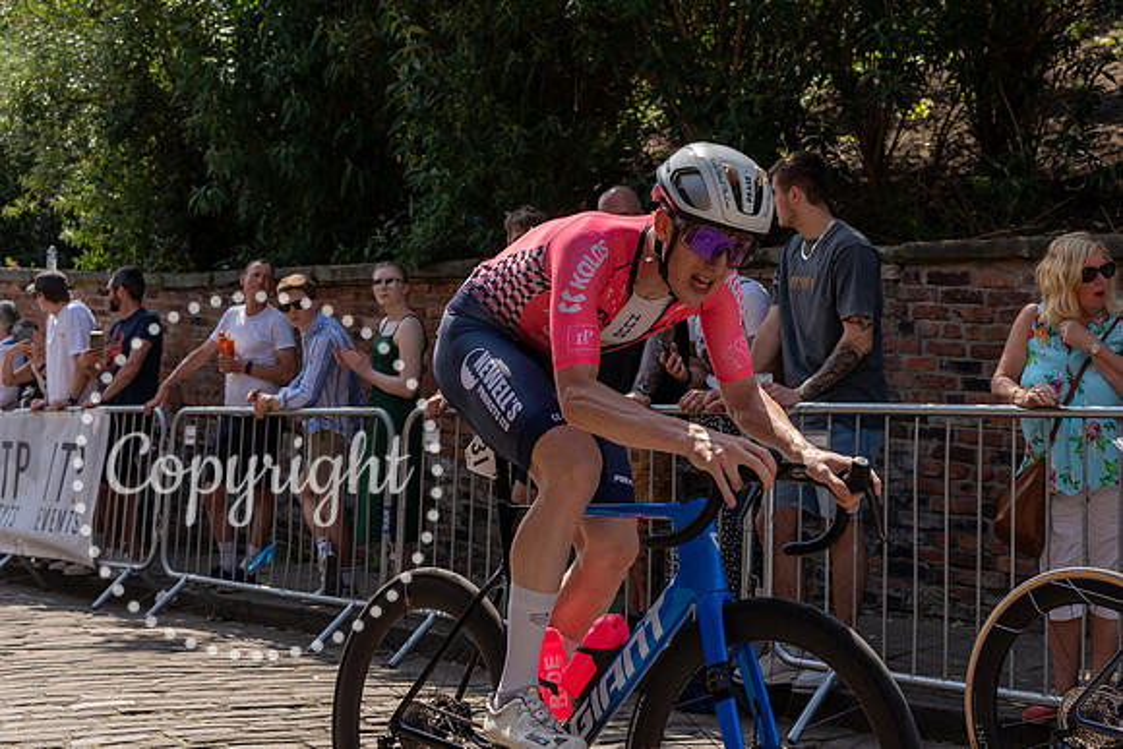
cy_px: 234
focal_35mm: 56
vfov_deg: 23.9
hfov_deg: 35.4
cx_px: 609
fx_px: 1760
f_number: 4
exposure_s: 1/1600
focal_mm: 41
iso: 160
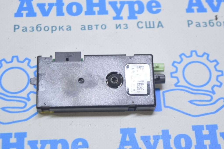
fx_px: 513
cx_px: 112
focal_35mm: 82
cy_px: 74
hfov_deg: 24.6
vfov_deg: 16.5
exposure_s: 1/20
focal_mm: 55
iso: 400
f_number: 5.6
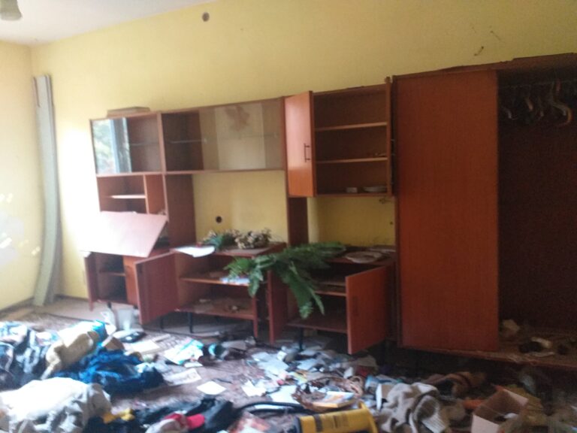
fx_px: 450
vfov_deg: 51.4
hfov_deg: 65.3
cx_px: 288
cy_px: 216
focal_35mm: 27
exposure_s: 1/17
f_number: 1.9
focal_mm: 3.6
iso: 320
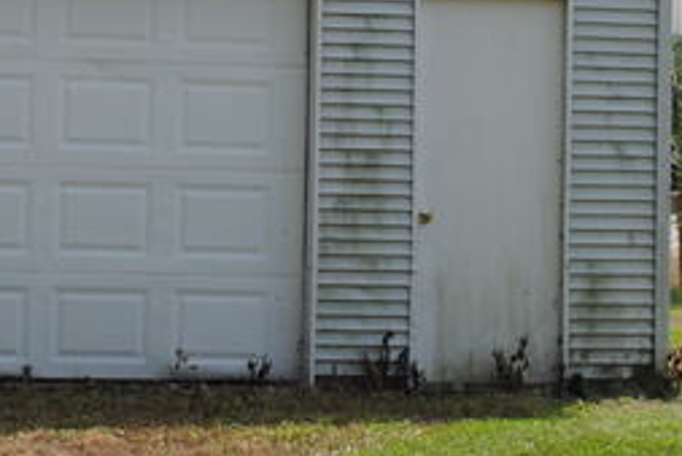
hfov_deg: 17.8
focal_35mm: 114
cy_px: 67
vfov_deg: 12.0
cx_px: 146
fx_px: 2161
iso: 100
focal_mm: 30
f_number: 7.1
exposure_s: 1/200
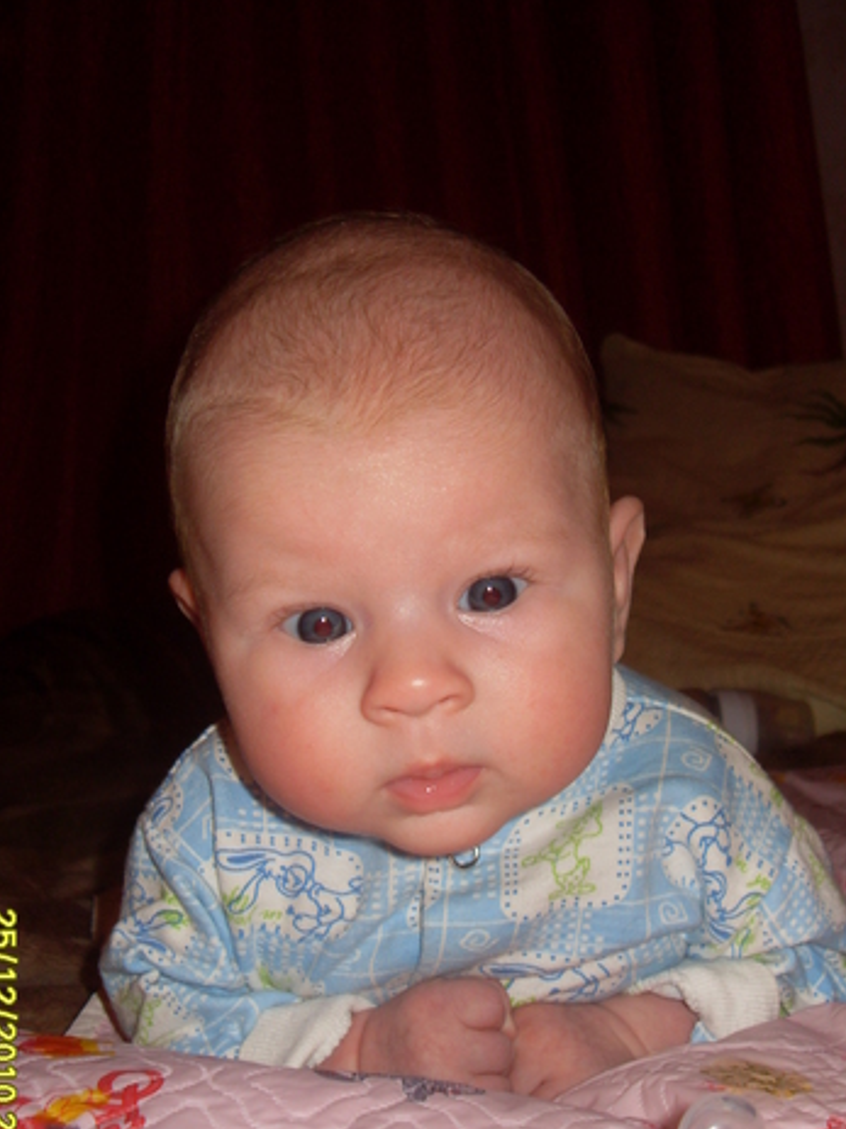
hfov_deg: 32.9
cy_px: 614
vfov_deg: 42.9
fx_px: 1434
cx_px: 408
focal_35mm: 44
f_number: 2.8
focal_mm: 6.3
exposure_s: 1/45
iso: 100
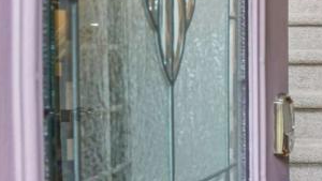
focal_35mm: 67
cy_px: 54
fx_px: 572
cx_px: 548
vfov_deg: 17.9
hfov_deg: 22.2
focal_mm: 16
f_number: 8
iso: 400
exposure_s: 1/10
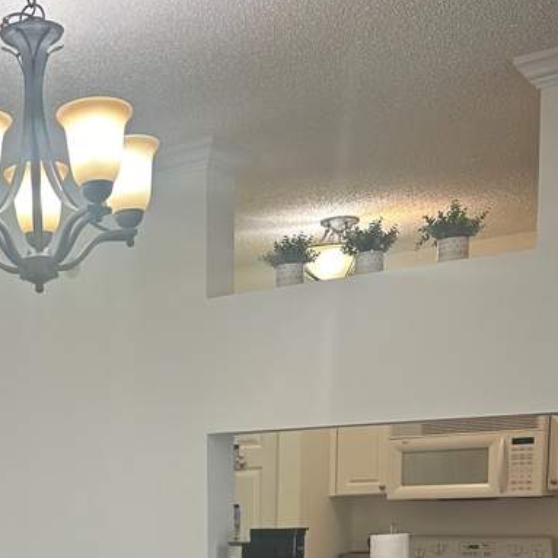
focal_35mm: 59
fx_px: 1076
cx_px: 17
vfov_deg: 26.0
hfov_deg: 27.6
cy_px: 664
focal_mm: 6.86
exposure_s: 1/120
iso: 125
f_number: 1.78
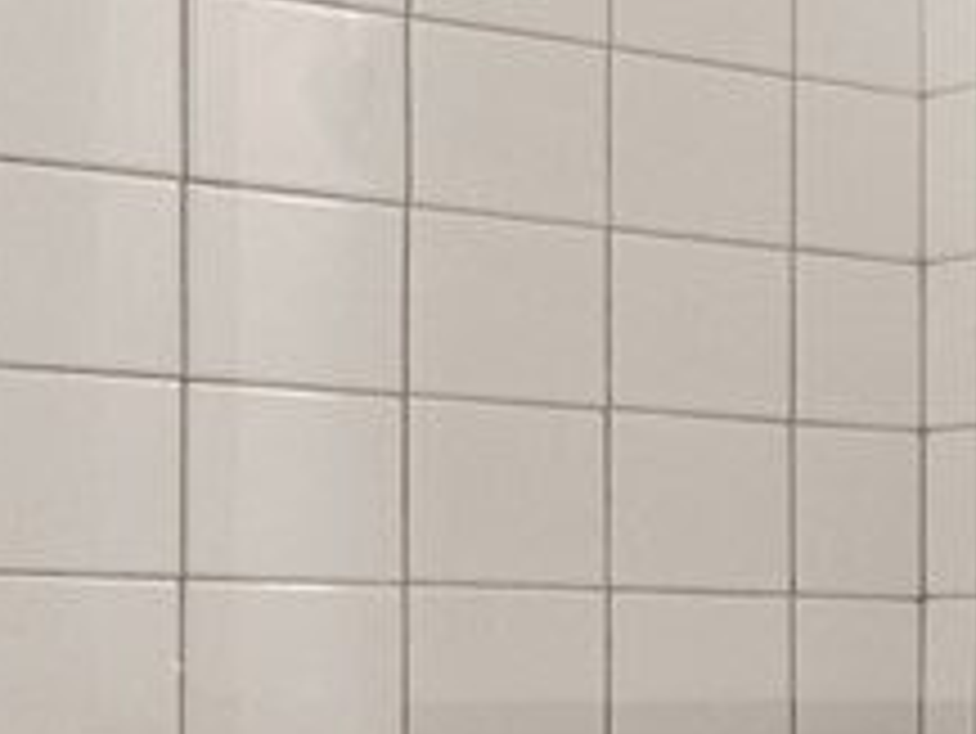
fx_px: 3089
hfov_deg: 13.0
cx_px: 2418
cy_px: 671
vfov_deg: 13.4
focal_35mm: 110
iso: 400
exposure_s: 1/15
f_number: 2.8
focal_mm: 14.6
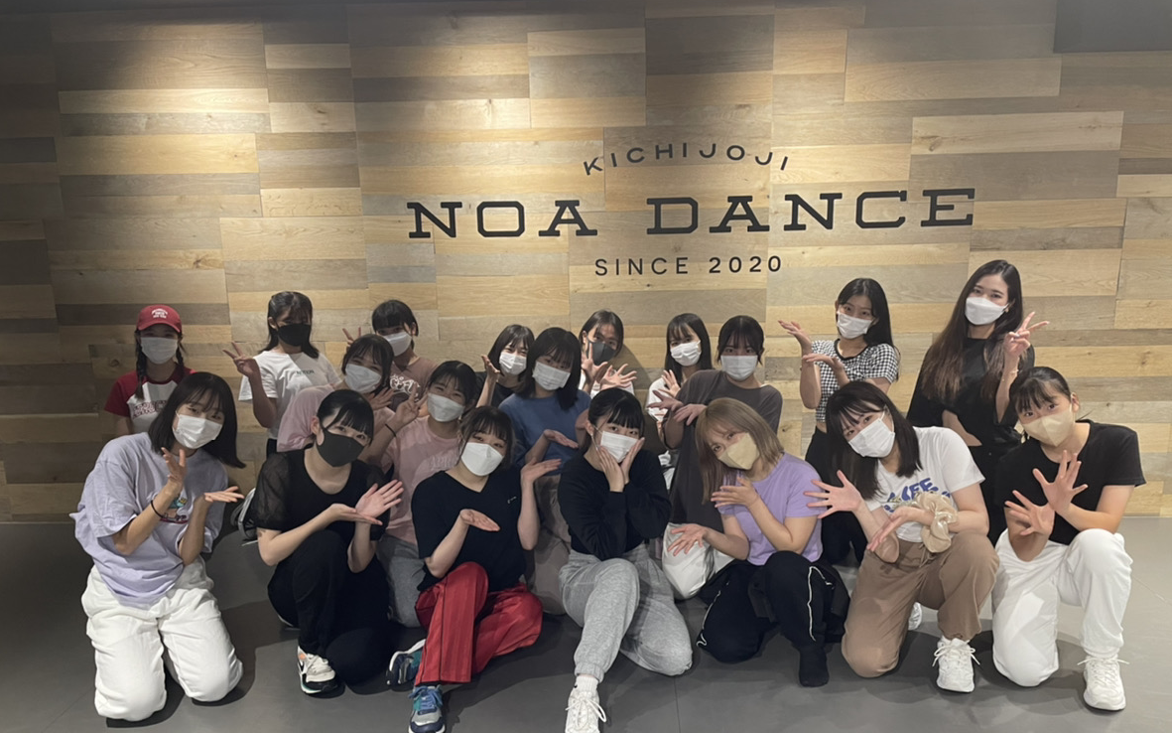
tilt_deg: -12.1
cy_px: 433
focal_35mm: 28
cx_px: 586
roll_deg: +1.7
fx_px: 894
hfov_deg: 66.5
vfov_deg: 44.3
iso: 160
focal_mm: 4.2
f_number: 1.6
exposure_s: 1/50
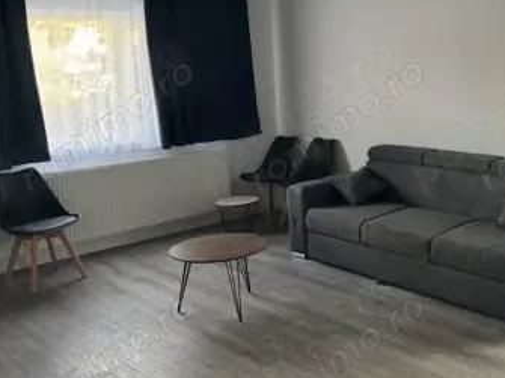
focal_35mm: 43
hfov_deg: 42.0
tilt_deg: -6.4
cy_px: 131
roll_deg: +1.7
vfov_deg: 33.3
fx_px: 627
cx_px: 401
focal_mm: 6.76
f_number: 1.78
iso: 200
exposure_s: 1/71
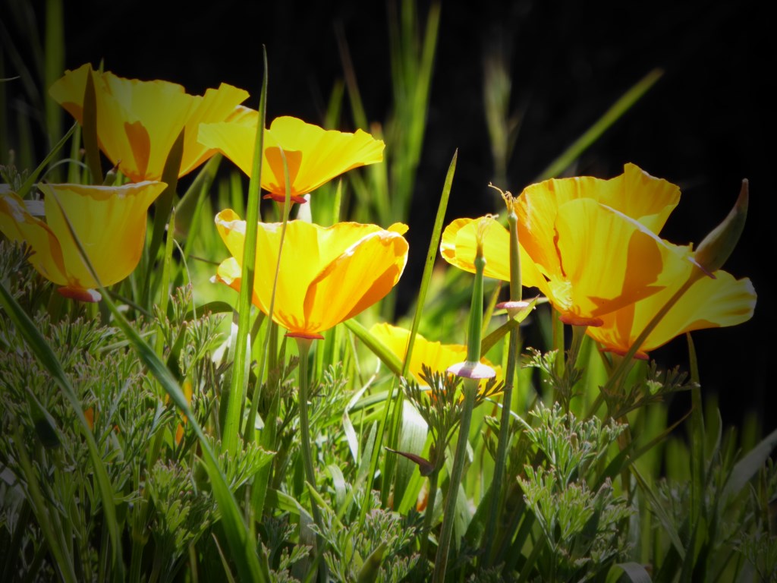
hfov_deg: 5.0
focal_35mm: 400
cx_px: 388
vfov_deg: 3.7
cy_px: 292
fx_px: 8979
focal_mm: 71.7
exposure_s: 1/160
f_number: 6
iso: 160
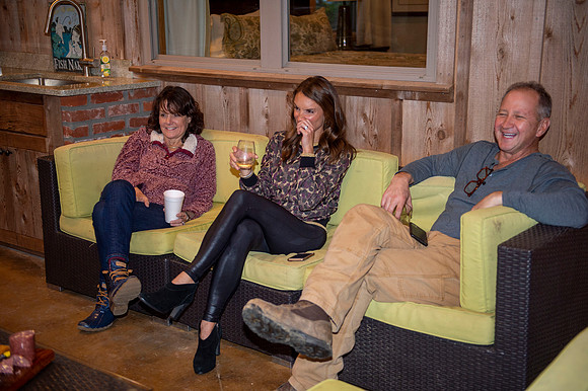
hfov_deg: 39.6
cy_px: 196
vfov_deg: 27.0
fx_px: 816
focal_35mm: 50
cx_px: 294
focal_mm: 50
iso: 1000
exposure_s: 1/160
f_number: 2.8
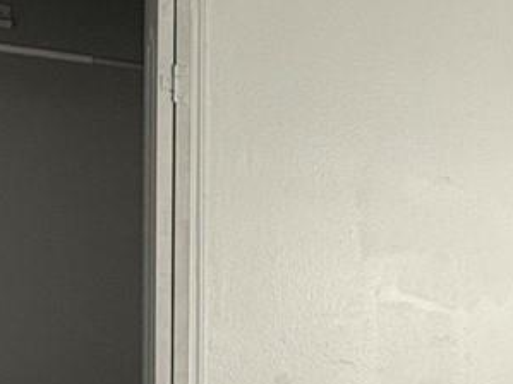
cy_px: 314
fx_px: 1111
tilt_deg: -3.0
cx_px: 601
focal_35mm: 75
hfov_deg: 23.9
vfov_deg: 19.4
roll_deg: -2.1
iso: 80
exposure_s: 1/99
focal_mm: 2.22
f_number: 2.2
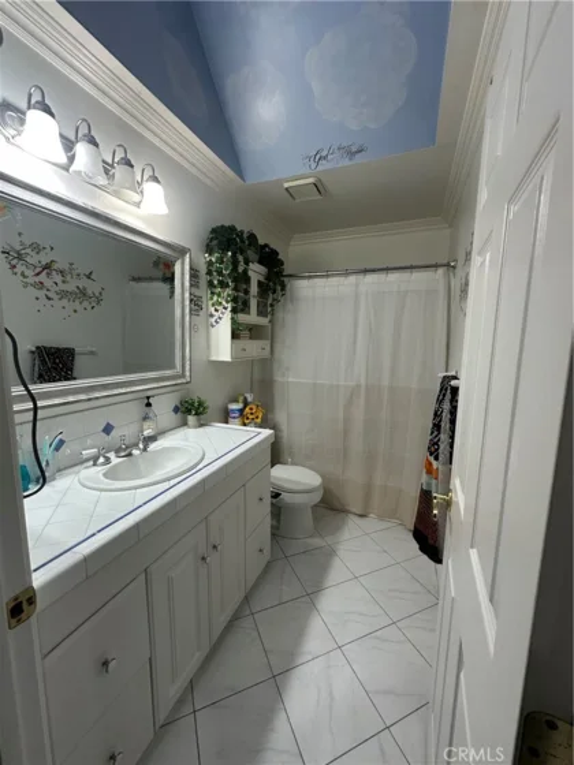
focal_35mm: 14
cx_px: 287
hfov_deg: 85.7
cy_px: 382
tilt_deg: -7.3
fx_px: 310
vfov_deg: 102.1
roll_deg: -1.5
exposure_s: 1/120
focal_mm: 2.22
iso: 160
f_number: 2.2
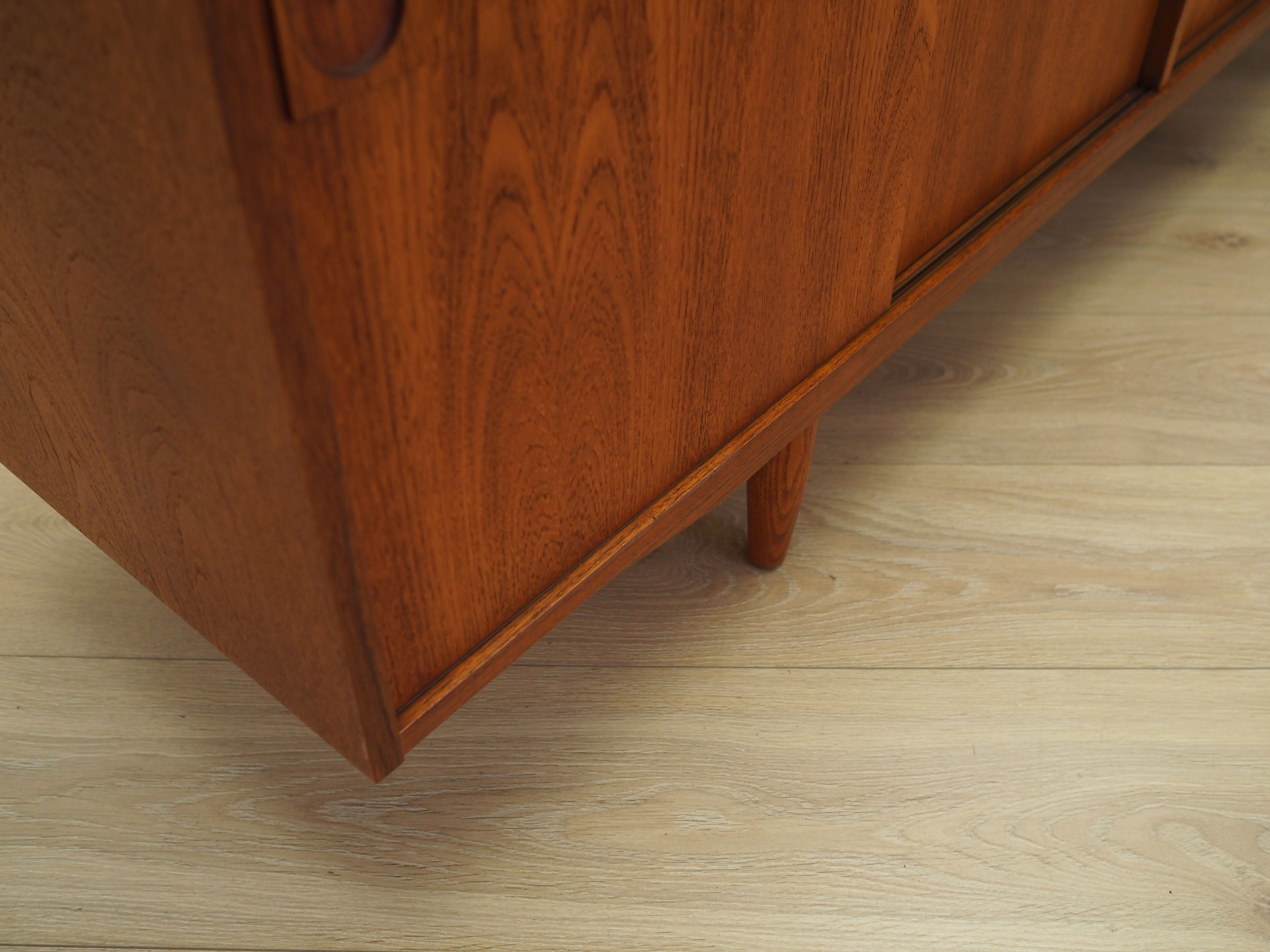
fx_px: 1247
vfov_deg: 41.8
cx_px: 635
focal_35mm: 34
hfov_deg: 54.0
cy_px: 476
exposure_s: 1/40
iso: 500
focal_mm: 17
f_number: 2.8
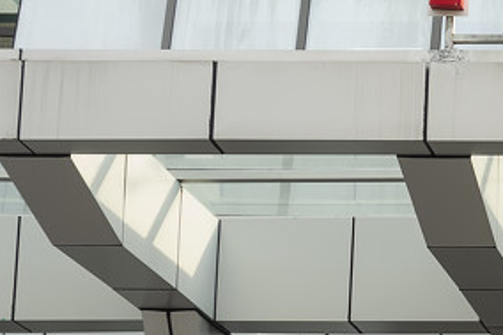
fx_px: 2583
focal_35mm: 185
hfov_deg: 10.5
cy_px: 386
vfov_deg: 7.4
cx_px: 909
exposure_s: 1/80
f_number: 5.6
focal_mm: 15.1
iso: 100
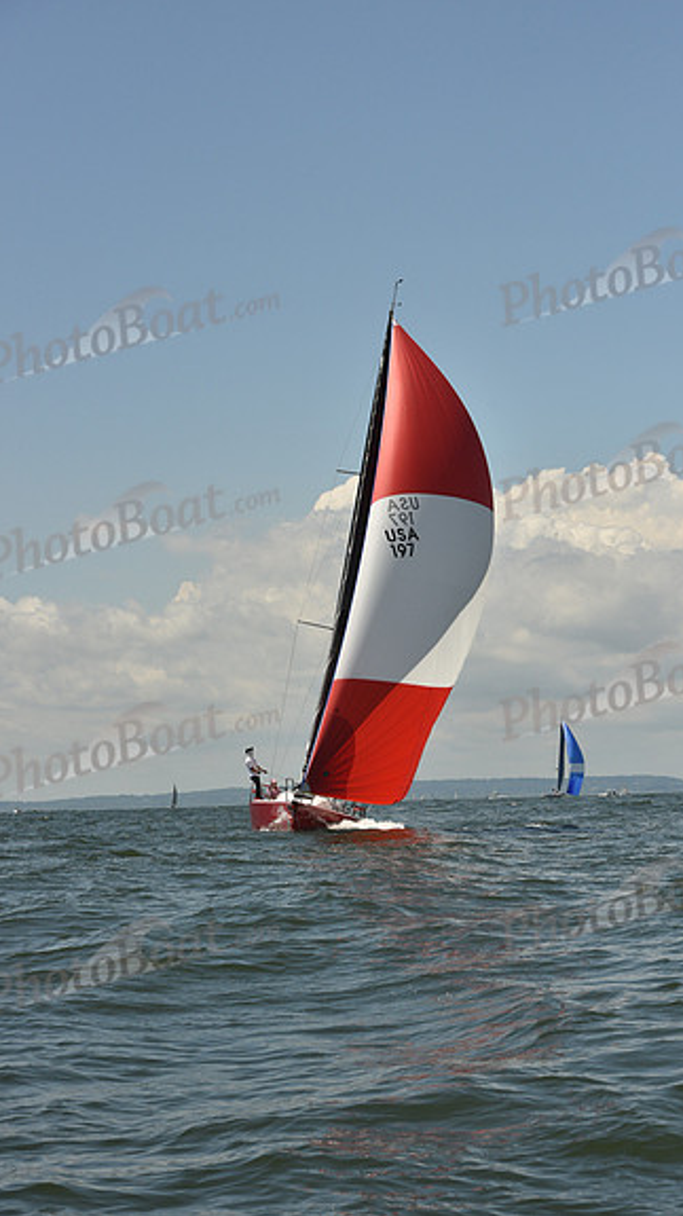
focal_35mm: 74
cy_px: 607
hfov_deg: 16.3
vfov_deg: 28.6
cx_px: 390
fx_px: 2385
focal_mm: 70
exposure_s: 1/2000
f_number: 8
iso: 320
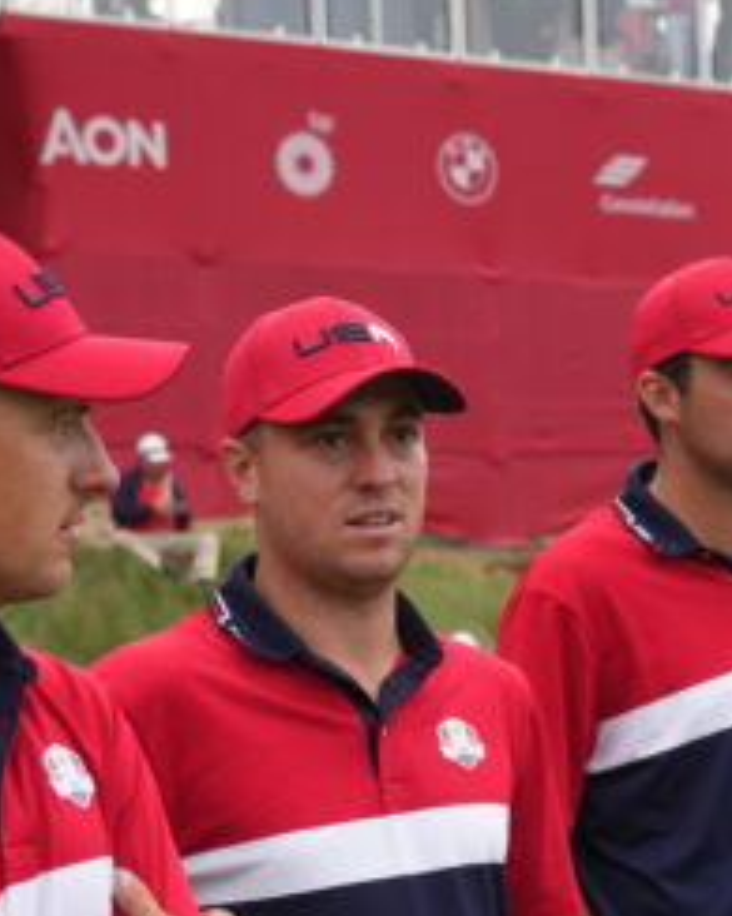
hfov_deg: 15.1
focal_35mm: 101
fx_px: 2737
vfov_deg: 18.5
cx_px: 646
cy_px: 924
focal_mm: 35
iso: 320
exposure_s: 1/400
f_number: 4
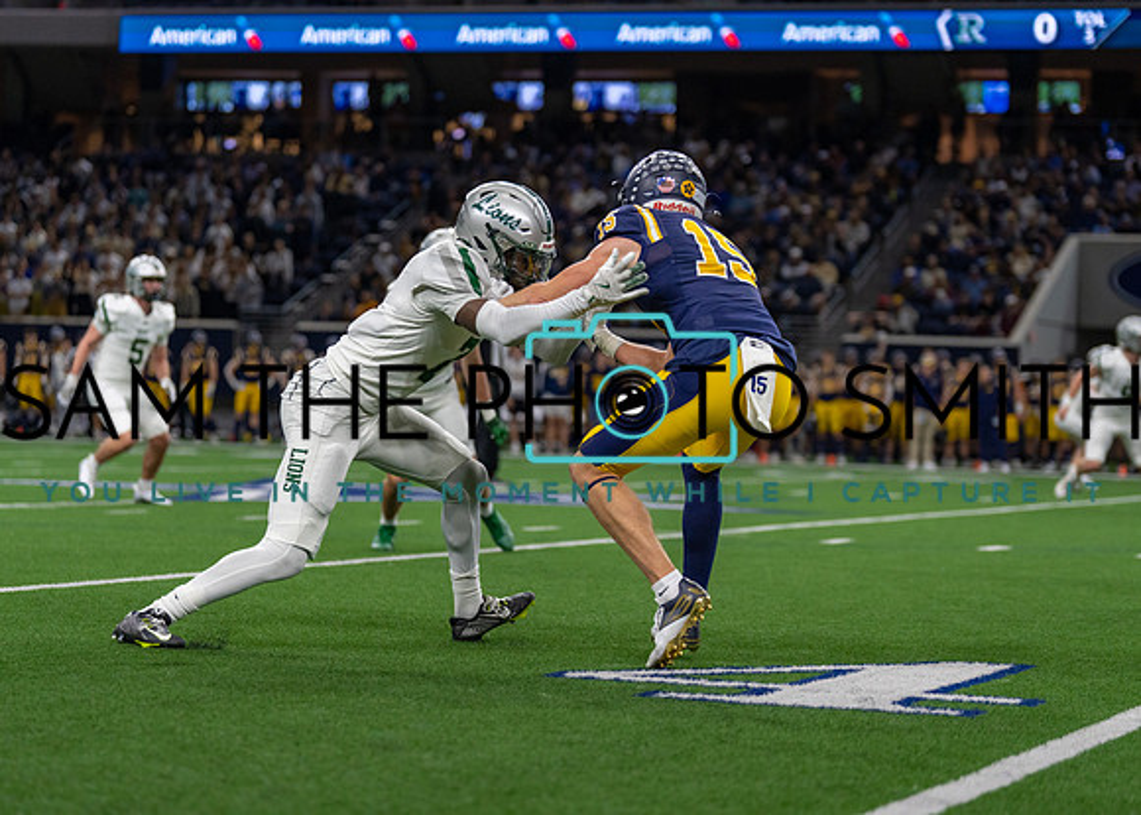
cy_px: 408
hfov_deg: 18.9
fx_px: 3429
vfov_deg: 13.5
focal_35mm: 106
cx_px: 570
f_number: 2.8
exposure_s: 1/1000
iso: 2000
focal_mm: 101
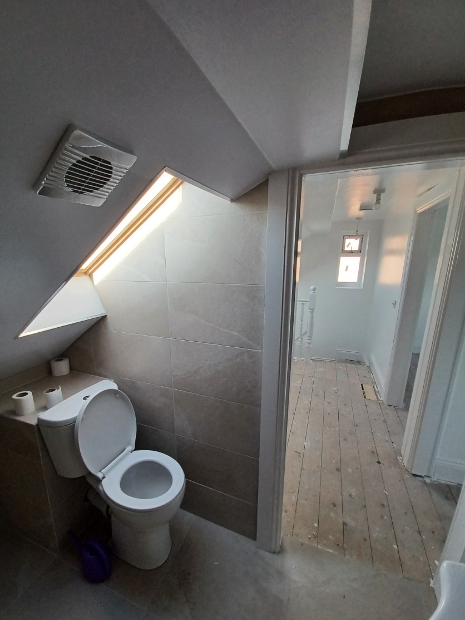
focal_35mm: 14
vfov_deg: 101.9
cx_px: 222
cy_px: 328
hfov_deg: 85.6
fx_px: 251
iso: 100
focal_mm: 1.42
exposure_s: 1/100
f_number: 2.2
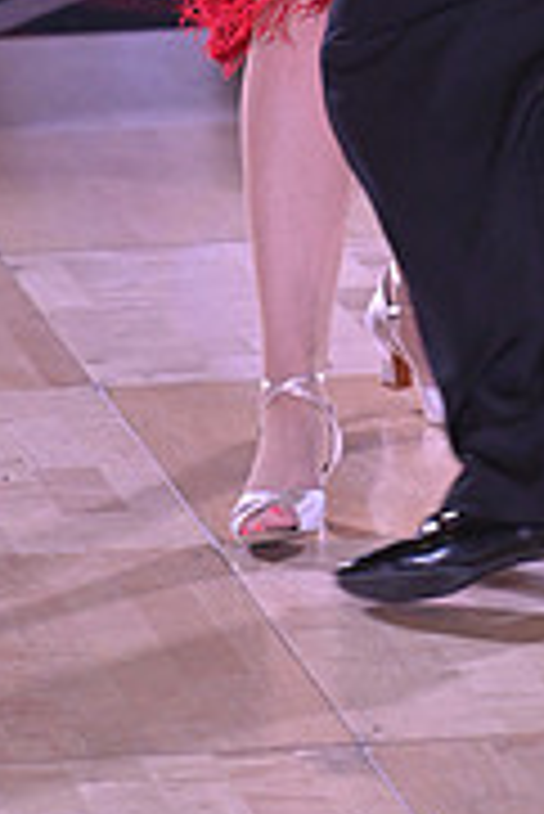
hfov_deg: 3.4
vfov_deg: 5.1
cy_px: -409
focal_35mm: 400
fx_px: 9049
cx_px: 488
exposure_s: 1/400
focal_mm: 125
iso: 1600
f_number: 4.5
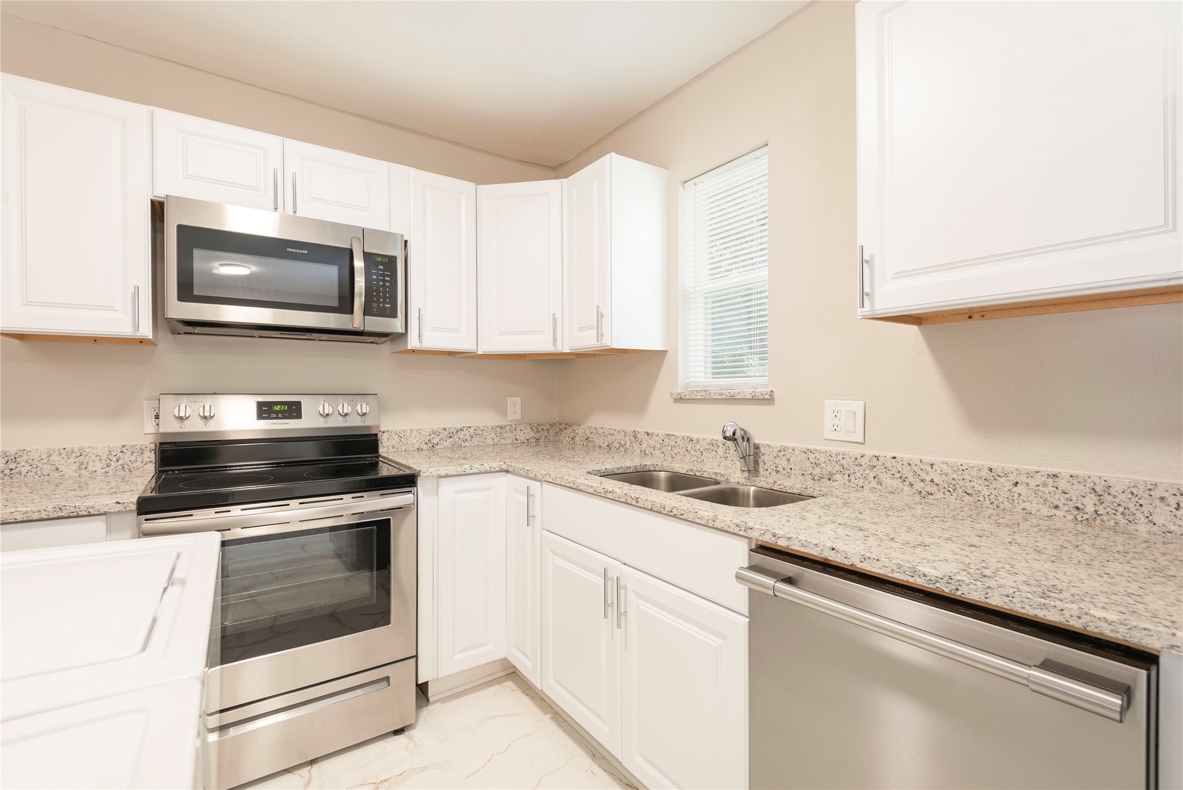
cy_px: 395
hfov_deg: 96.7
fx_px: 526
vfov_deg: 73.8
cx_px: 592
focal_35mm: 16
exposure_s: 1/2
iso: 100
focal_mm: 16
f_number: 7.1
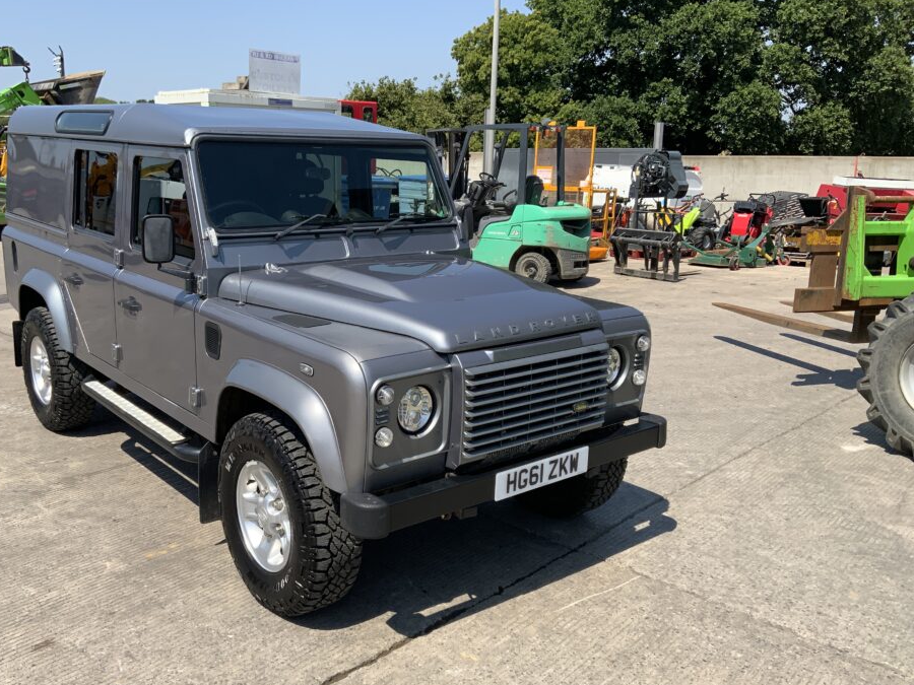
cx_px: 395
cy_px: 359
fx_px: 871
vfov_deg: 42.9
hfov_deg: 55.2
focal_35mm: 33
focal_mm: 3
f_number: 1.8
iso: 16
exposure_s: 1/1626
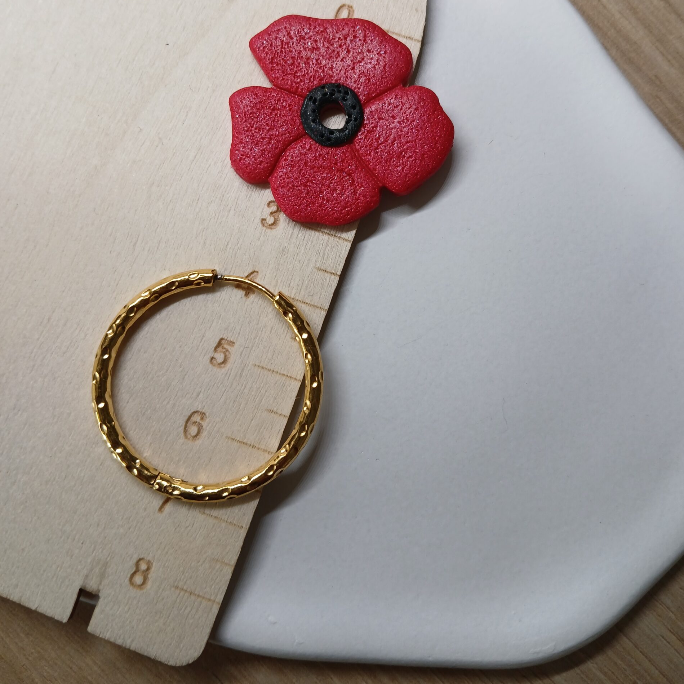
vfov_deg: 51.9
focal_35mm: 31
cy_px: 251
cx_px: 346
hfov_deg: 52.5
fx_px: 693
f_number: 1.8
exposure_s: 1/50
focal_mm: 3.98
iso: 40
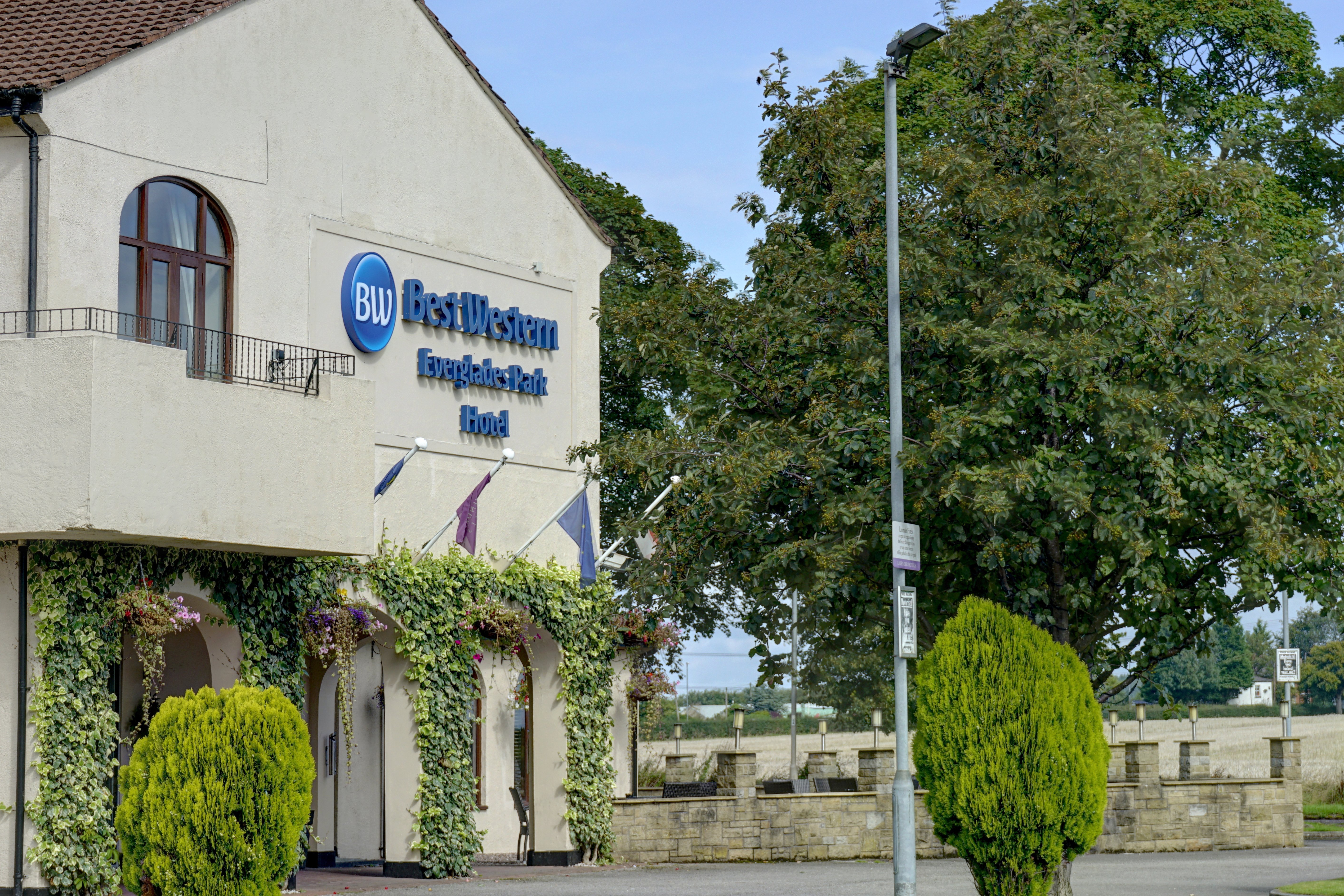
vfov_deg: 14.0
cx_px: 821
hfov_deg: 20.8
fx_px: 3659
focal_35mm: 98
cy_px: 510
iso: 160
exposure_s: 1/500
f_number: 9
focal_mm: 70
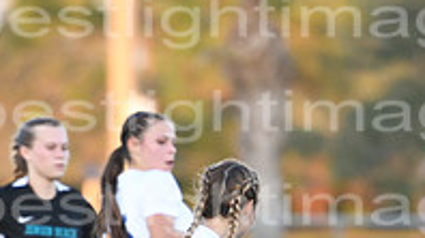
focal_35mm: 920
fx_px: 10359
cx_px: 253
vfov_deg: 1.3
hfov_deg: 2.4
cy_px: 351
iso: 900
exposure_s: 1/800
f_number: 2.8
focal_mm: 200
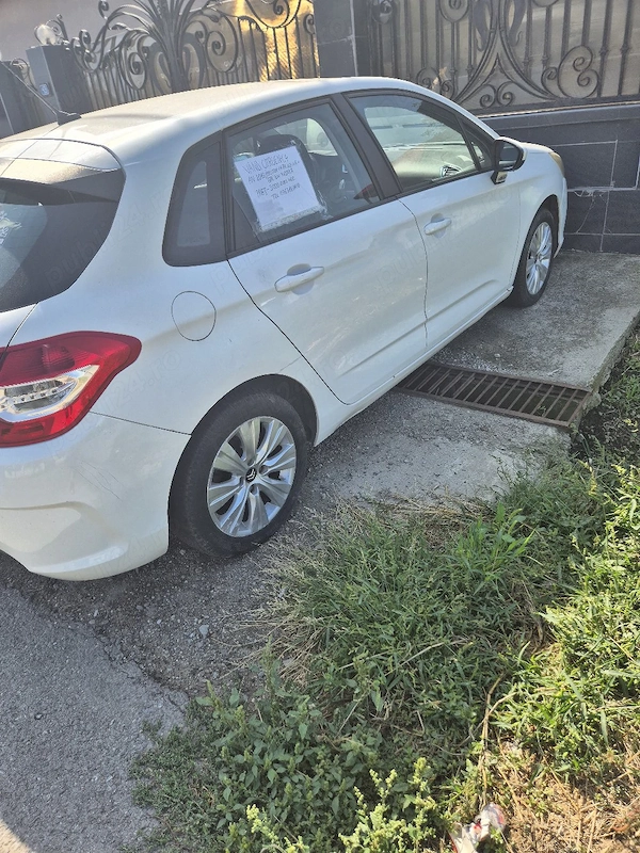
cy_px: 426
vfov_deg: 73.9
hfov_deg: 58.9
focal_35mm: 23
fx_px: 567
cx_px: 320
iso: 25
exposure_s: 1/909
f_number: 1.8
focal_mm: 5.4
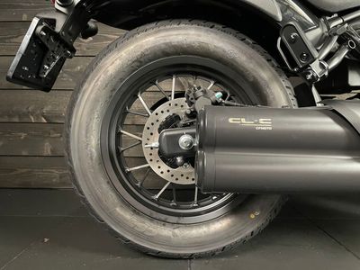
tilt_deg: -2.2
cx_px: 180
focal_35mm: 26
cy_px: 135
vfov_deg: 53.1
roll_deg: -0.4
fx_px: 270
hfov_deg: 67.3
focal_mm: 4.2
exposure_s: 1/25
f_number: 1.6
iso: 640
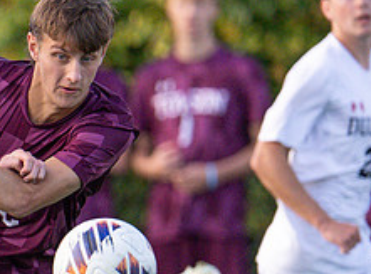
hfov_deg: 1.1
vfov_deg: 0.8
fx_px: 18953
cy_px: 230
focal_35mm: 1779
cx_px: -105
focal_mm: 400
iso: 2500
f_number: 4.5
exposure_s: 1/2500
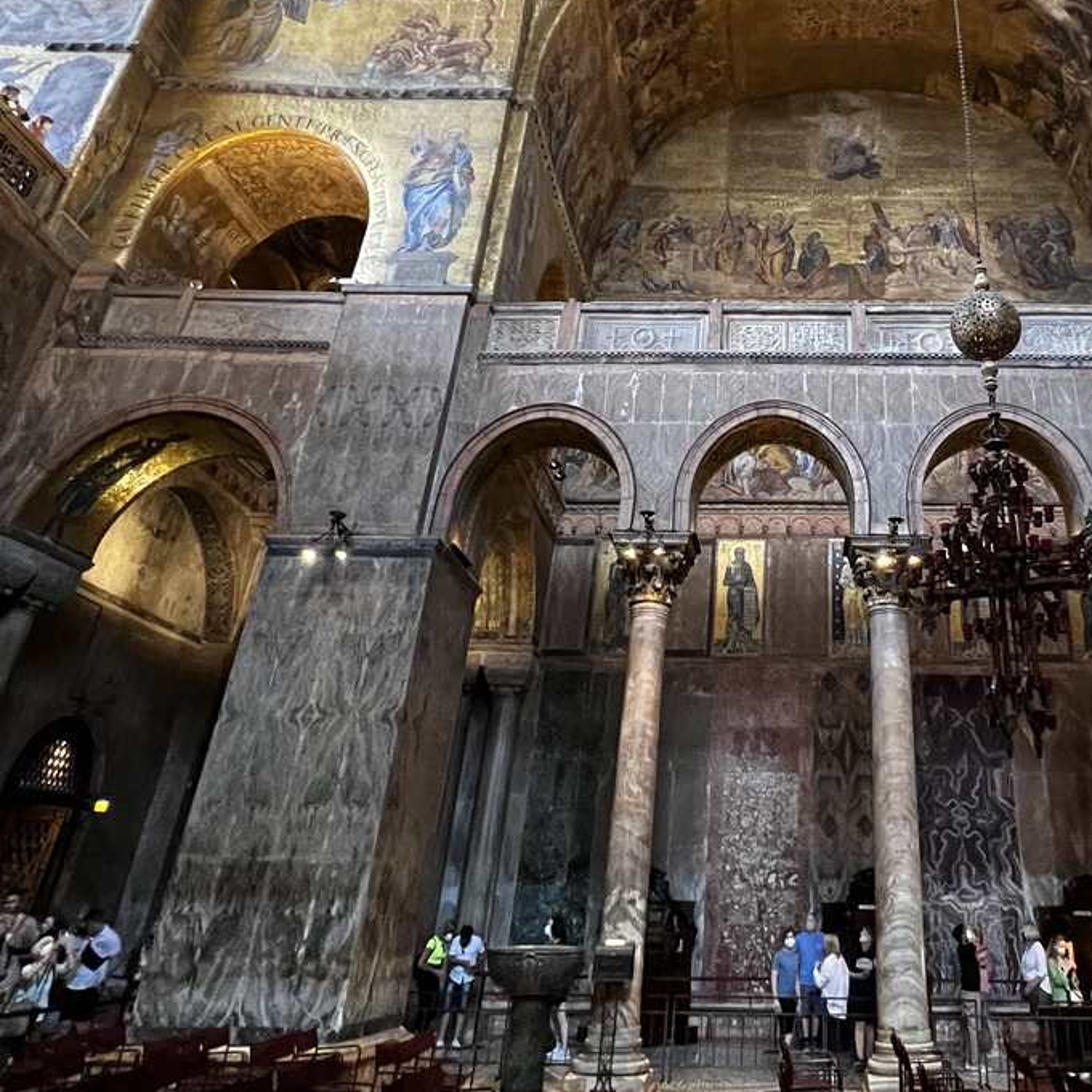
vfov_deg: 56.1
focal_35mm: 27
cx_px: 821
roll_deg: -0.2
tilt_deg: +32.0
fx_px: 964
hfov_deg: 56.1
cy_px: 271
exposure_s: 1/50
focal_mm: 1.57
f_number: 1.8
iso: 800
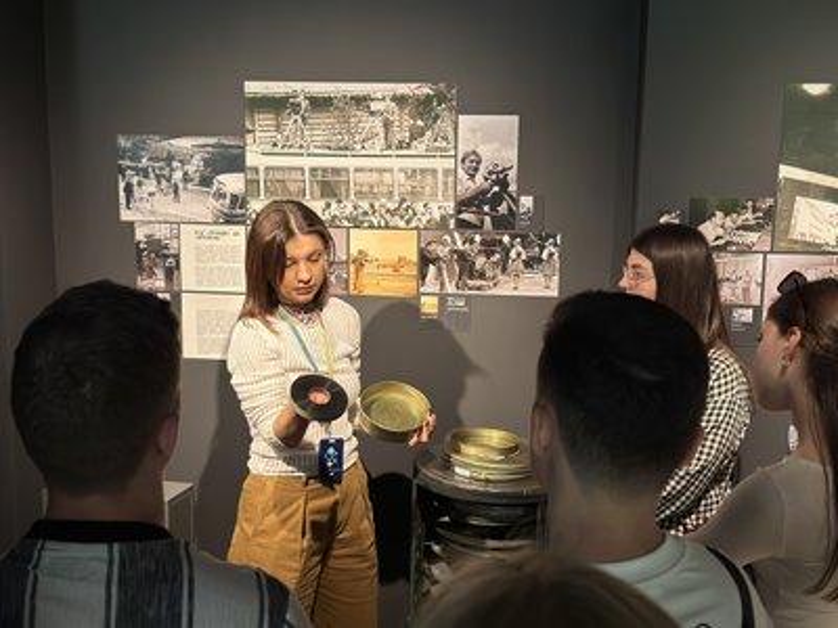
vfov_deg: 30.3
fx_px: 1162
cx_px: 419
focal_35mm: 48
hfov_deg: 39.7
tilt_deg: -11.1
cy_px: 314
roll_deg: -0.8
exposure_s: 1/100
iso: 100
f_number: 1.78
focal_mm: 6.86
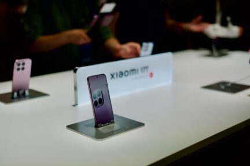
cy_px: 83
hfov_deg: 39.6
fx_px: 347
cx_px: 125
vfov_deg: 26.9
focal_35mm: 50
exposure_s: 1/1000
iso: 160
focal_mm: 50
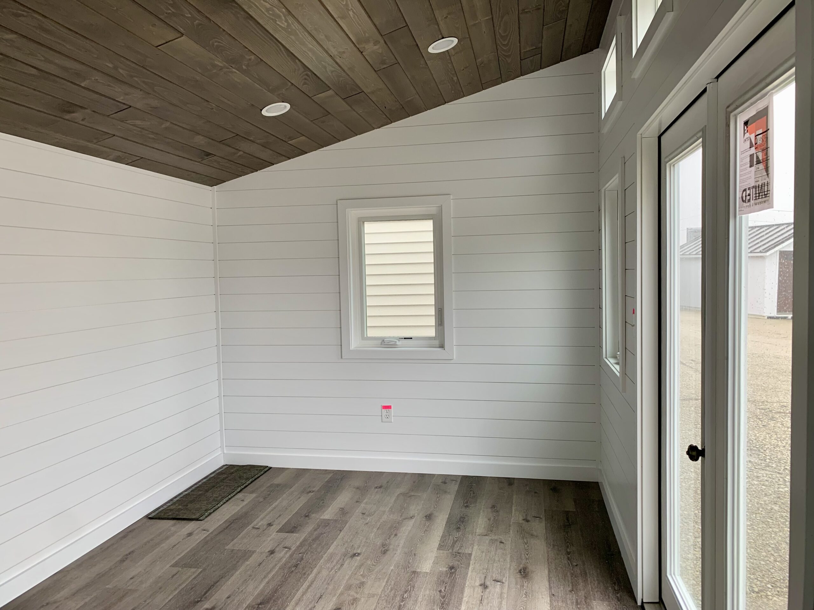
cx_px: 407
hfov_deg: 67.3
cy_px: 305
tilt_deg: -3.1
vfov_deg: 53.1
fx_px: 611
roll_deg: +0.6
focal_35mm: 26
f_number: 1.8
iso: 80
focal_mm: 4.25
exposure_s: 1/121
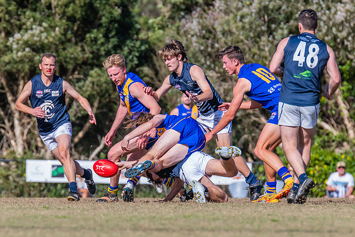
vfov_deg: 2.3
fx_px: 5841
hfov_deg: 3.5
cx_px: 123
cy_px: 133
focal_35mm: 592
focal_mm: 420
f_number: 8
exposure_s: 1/2000
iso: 800
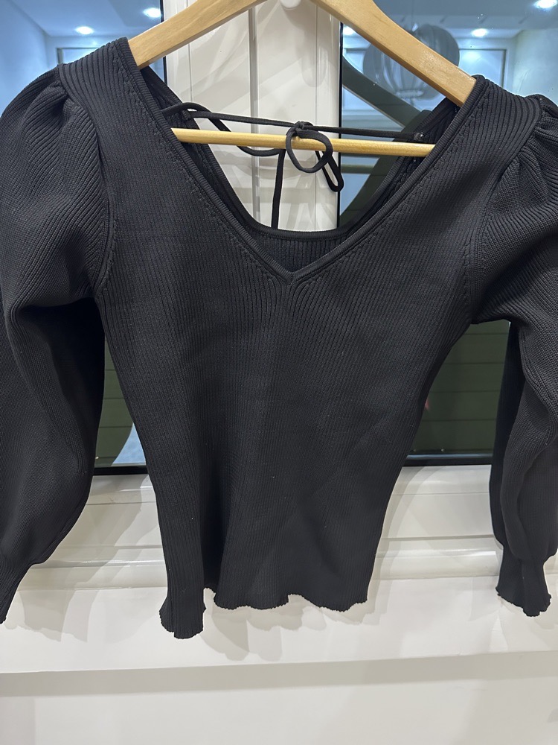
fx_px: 516
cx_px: 279
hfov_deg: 56.8
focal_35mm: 24
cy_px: 372
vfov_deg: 71.6
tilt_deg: -14.7
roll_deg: +0.7
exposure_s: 1/50
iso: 800
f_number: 1.78
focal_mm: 6.86
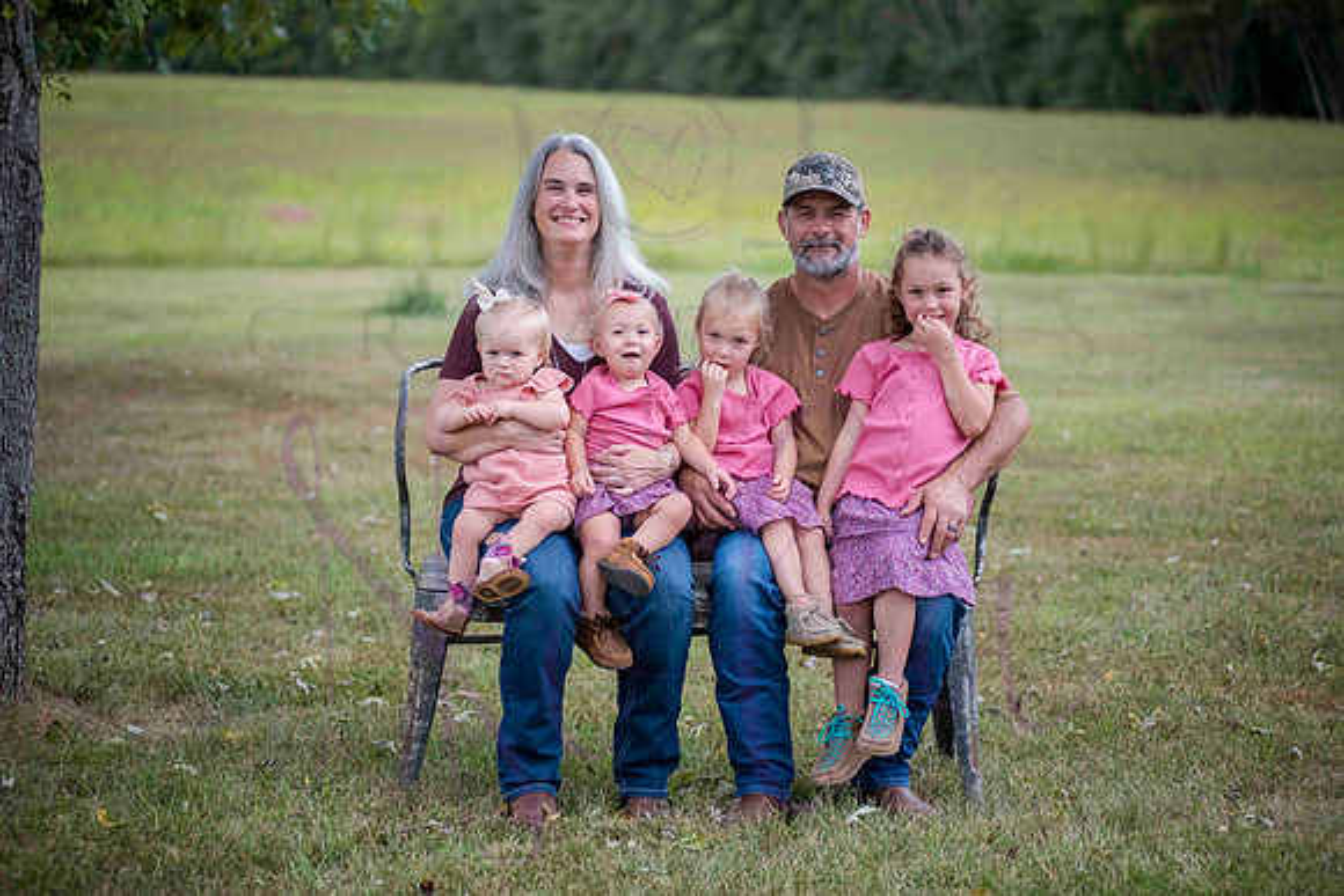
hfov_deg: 25.4
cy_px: 448
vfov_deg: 17.1
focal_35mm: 80
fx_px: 2987
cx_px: 672
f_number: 3.2
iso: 400
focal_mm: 80
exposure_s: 1/640
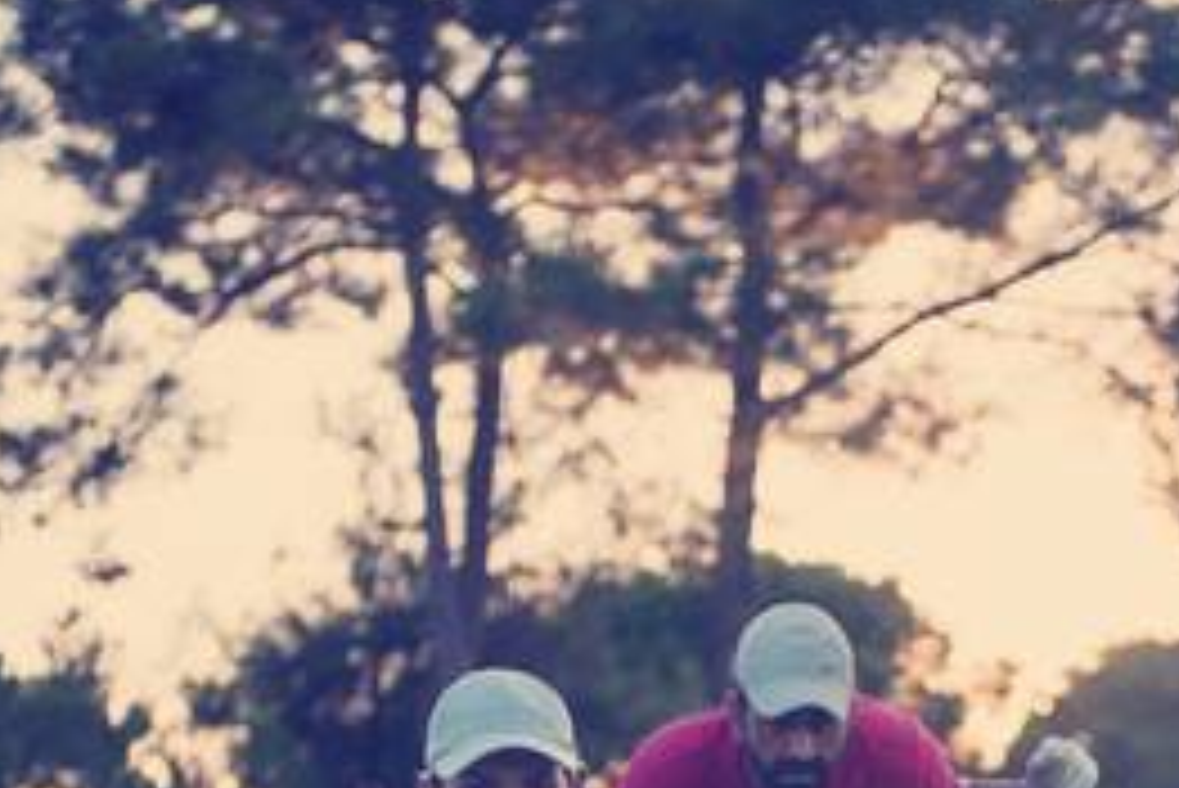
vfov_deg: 8.7
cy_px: 1020
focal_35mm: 155
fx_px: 5079
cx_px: 981
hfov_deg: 13.2
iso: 100
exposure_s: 1/400
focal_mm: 58
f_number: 2.8
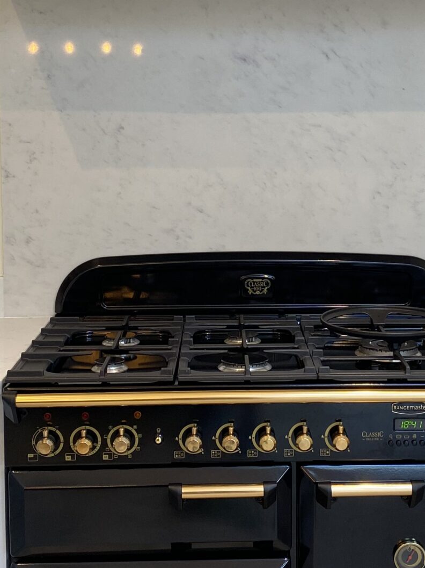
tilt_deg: -5.4
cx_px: 283
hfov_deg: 23.2
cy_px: 220
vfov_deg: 30.6
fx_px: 1032
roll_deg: -1.0
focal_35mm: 63
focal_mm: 4.25
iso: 64
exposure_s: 1/50
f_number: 1.8
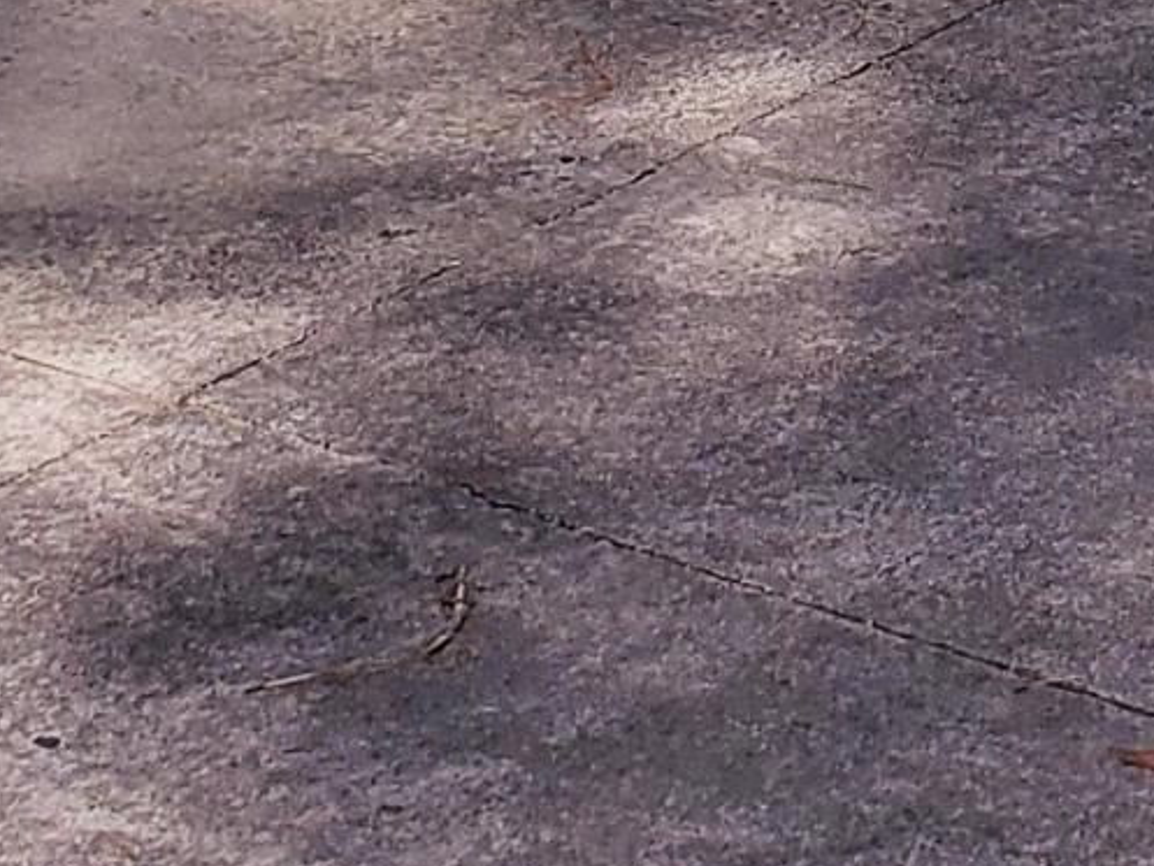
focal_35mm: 157
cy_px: -1449
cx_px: 1161
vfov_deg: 8.4
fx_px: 5235
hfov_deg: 12.4
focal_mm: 4.3
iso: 50
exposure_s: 1/2037
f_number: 2.4
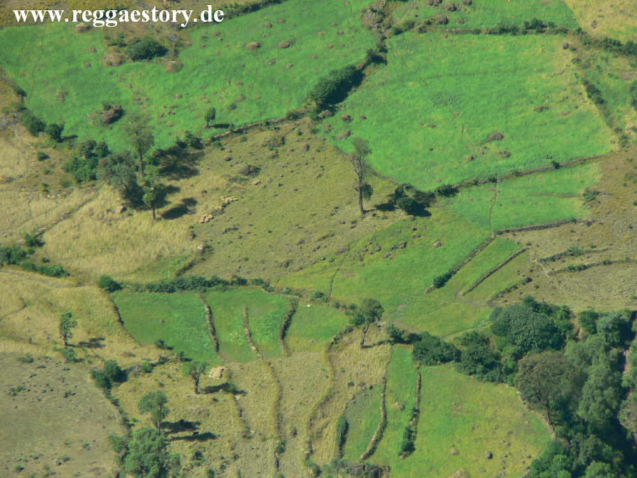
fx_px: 7729
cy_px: 239
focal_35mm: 420
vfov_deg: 3.5
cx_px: 318
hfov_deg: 4.7
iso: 64
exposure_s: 1/400
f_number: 4
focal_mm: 72
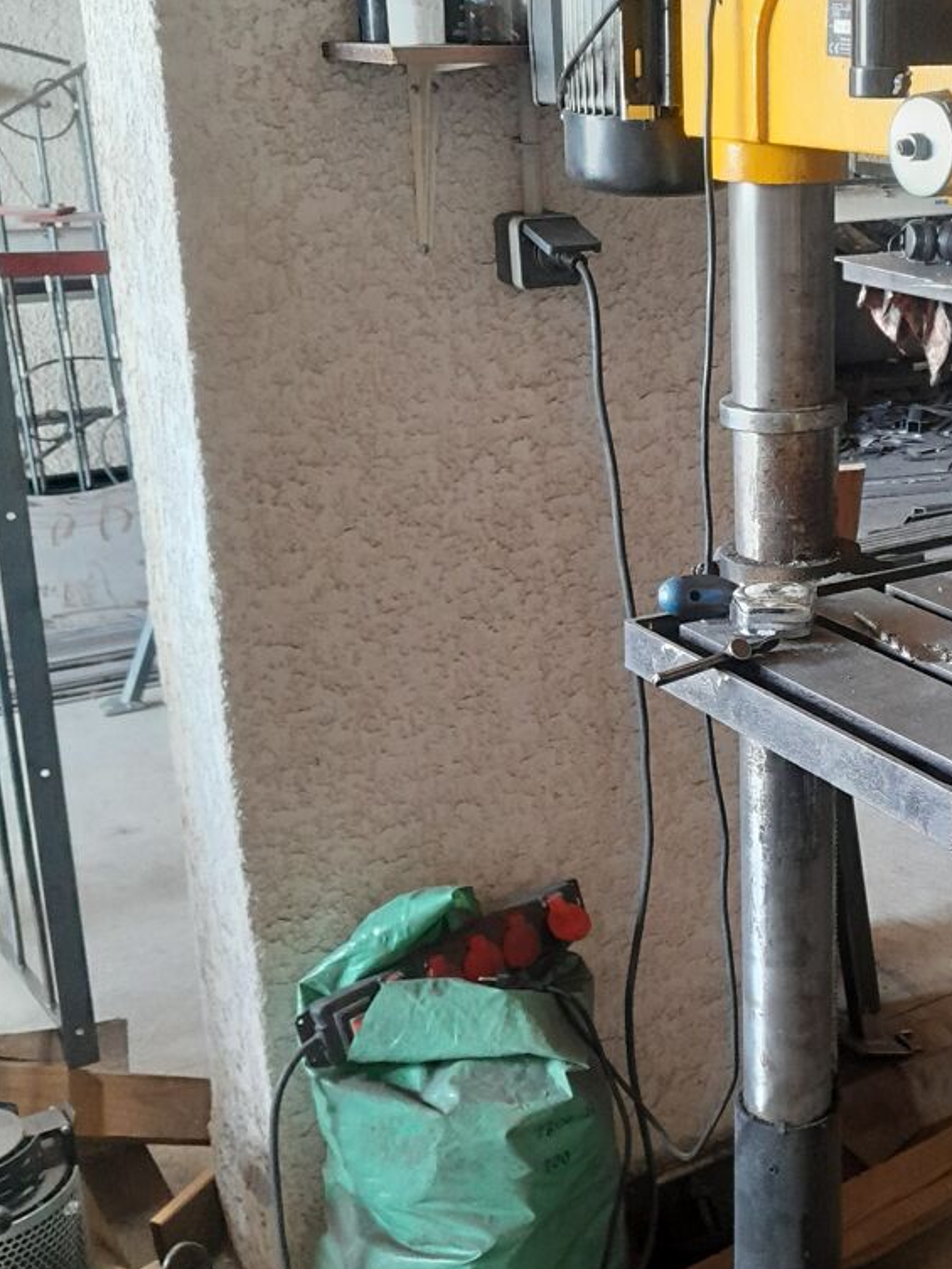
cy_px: 715
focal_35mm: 46
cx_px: 834
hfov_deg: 30.3
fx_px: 1686
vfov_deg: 41.2
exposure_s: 1/50
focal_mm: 4
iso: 320
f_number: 1.8
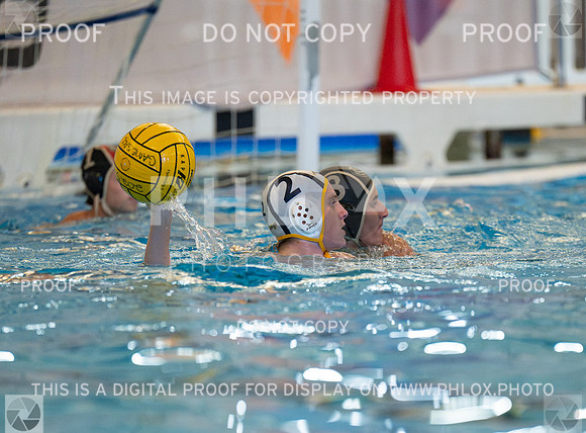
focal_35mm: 320
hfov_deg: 6.2
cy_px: 294
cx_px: 363
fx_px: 5392
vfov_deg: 4.6
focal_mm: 200
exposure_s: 1/640
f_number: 3.2
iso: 6400
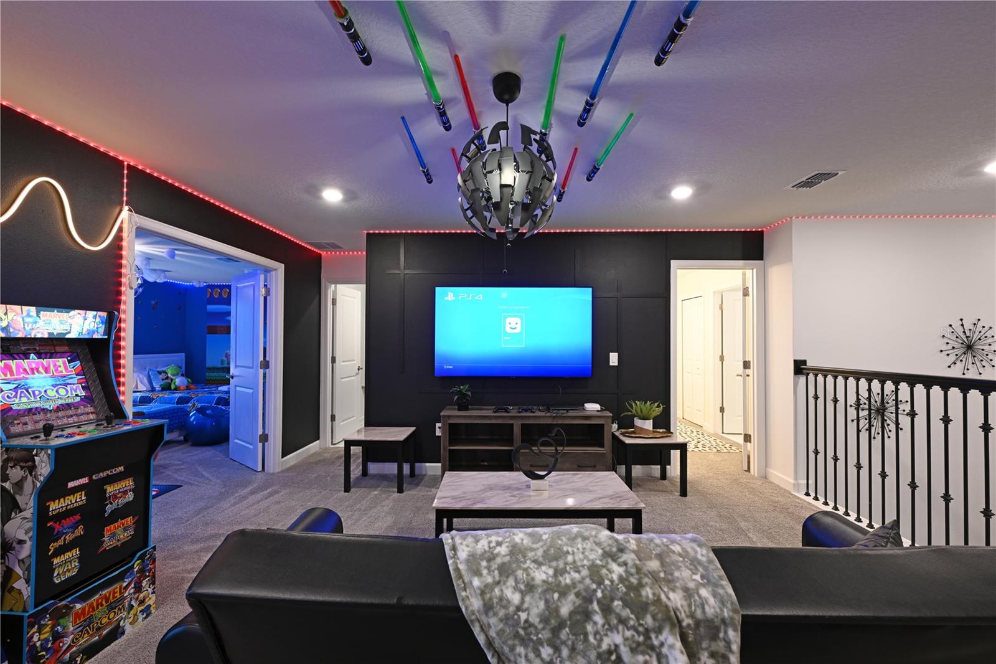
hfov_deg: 102.3
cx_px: 498
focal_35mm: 14
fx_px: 401
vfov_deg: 79.2
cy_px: 332
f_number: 9
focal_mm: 14.5
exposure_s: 1/2
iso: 160
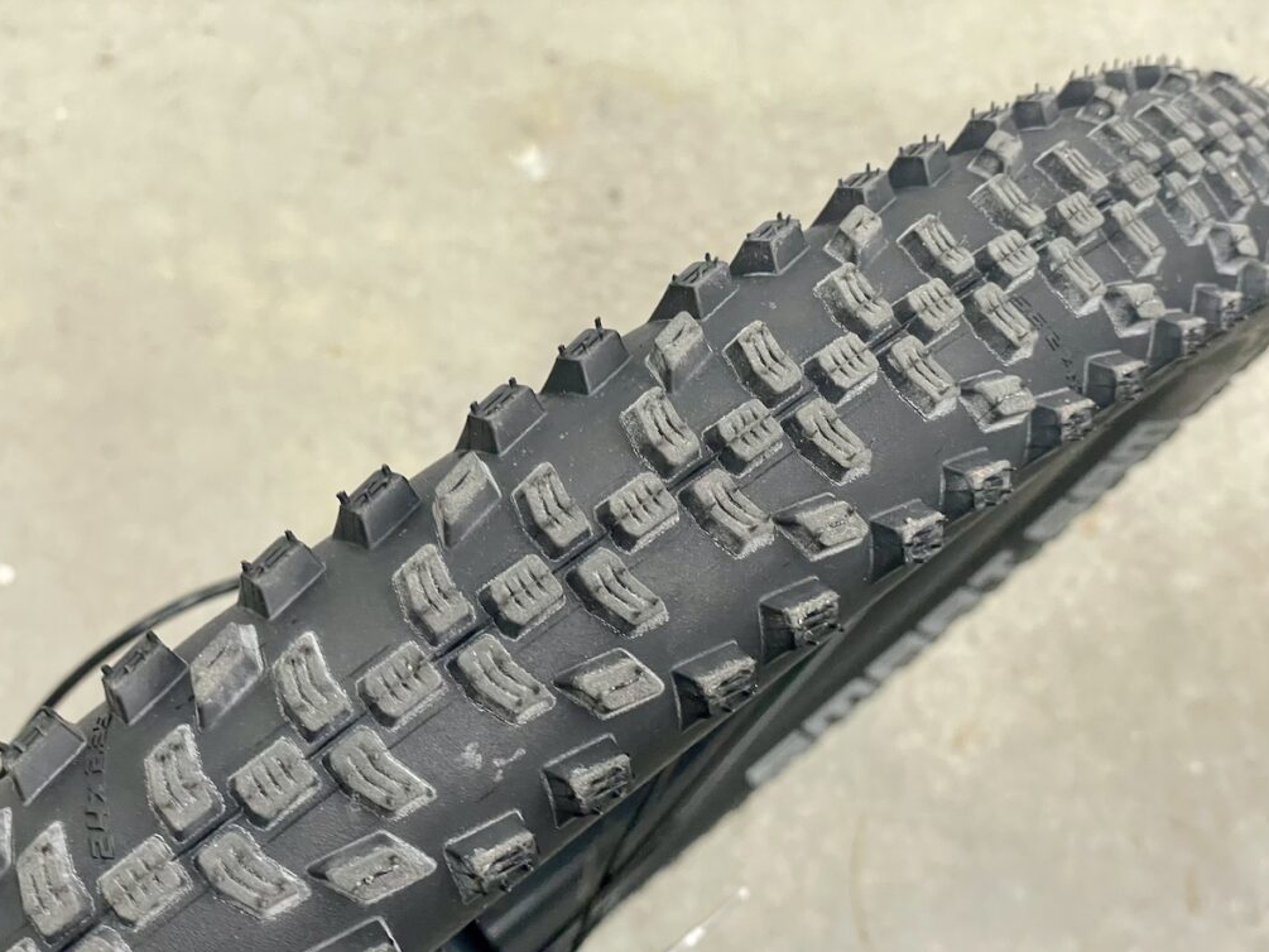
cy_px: 482
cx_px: 629
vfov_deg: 27.5
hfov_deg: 36.2
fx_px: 1943
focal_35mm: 53
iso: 160
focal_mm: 6
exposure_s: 1/60
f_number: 2
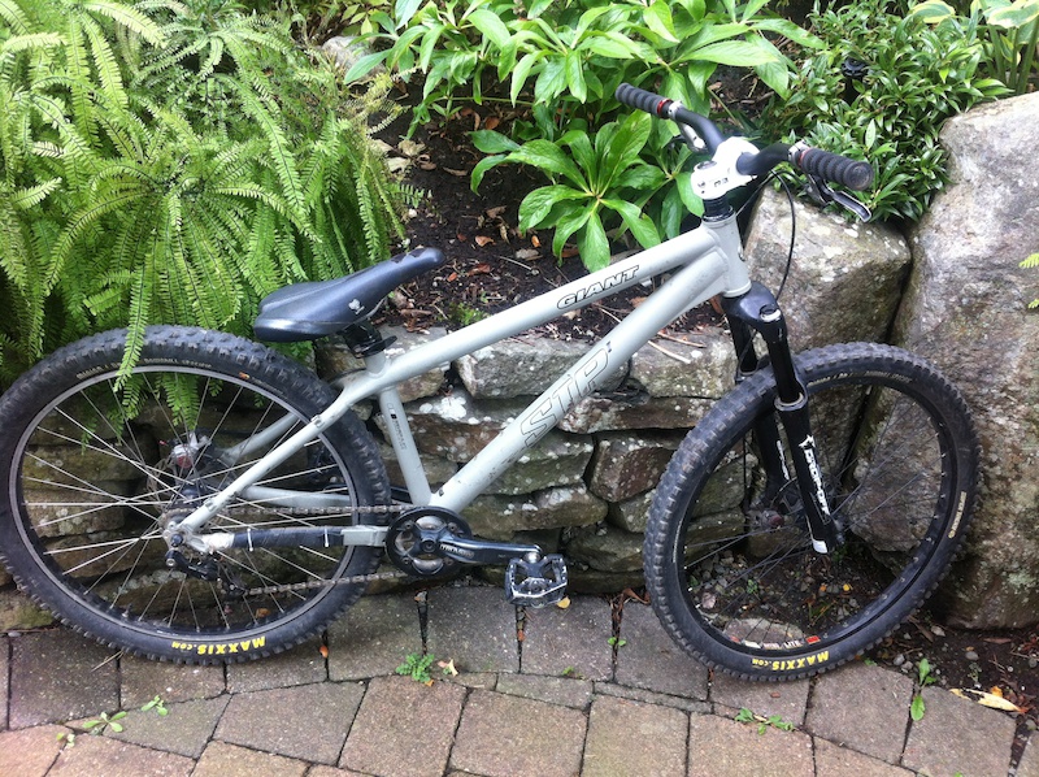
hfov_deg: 52.7
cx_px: 520
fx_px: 1049
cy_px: 388
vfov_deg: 40.6
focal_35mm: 35
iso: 80
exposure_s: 1/60
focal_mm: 3.85
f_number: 2.8
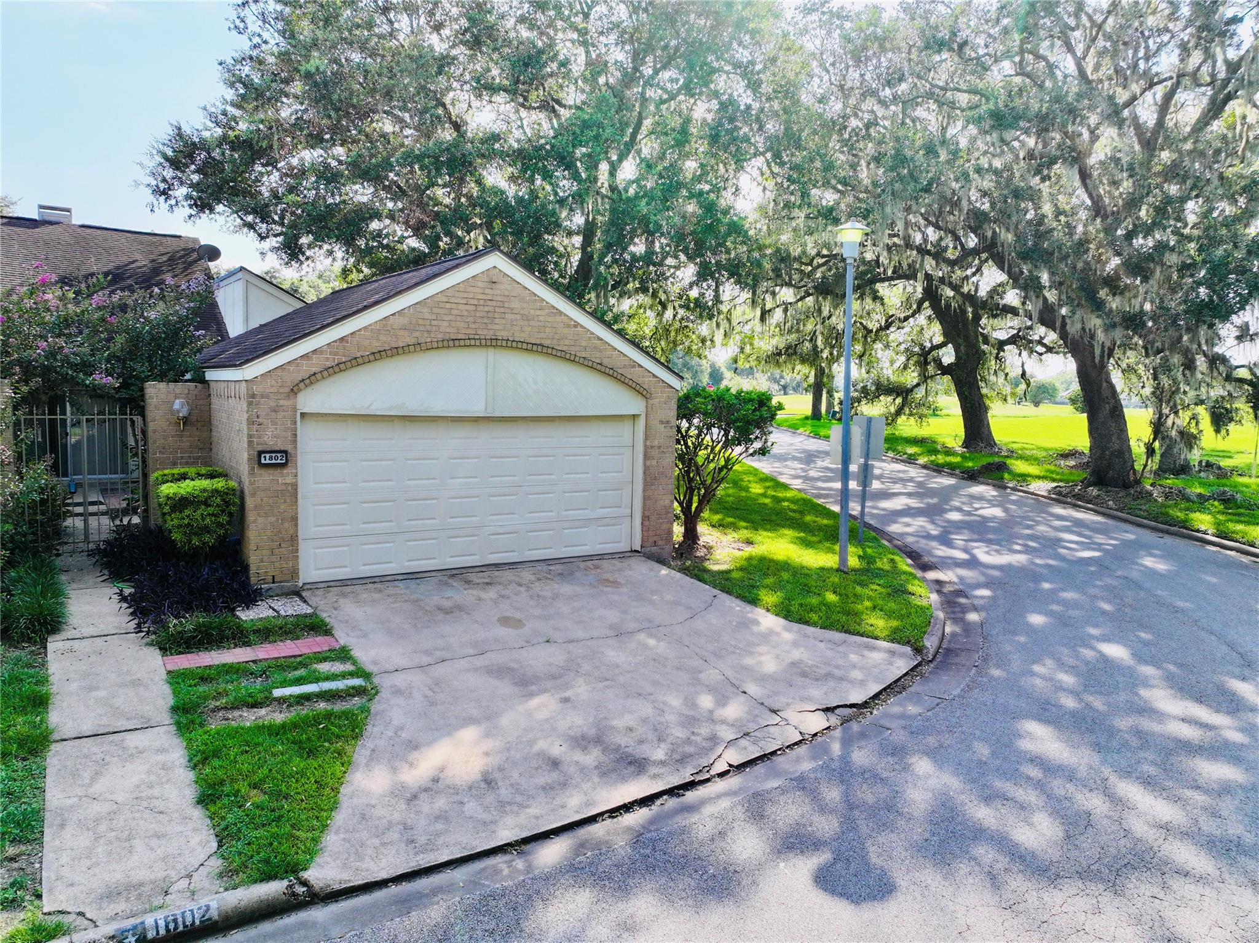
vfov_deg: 56.8
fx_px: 872
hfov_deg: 71.6
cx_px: 630
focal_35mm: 24
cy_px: 472
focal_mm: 12.29
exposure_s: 1/1600
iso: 400
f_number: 2.8
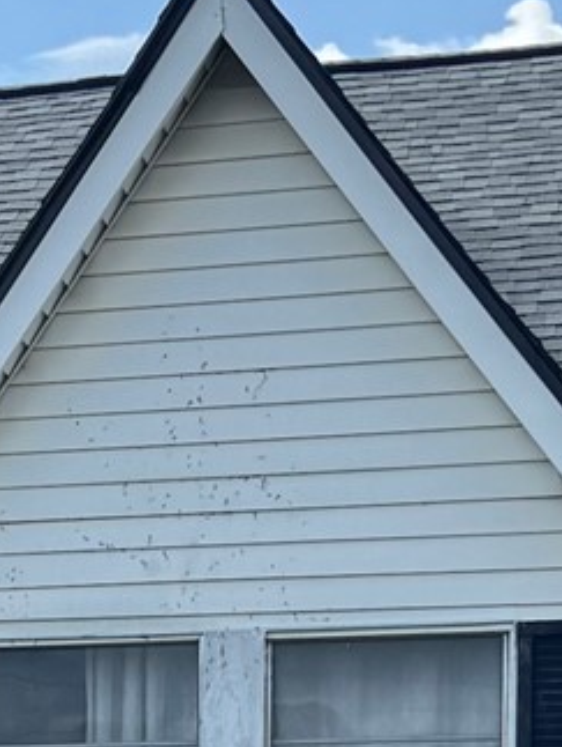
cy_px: 934
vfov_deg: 12.6
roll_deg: -0.4
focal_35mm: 152
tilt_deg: +1.2
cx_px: -284
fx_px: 3284
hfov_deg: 9.5
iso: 80
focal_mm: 6.76
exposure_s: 1/2604
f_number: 1.78
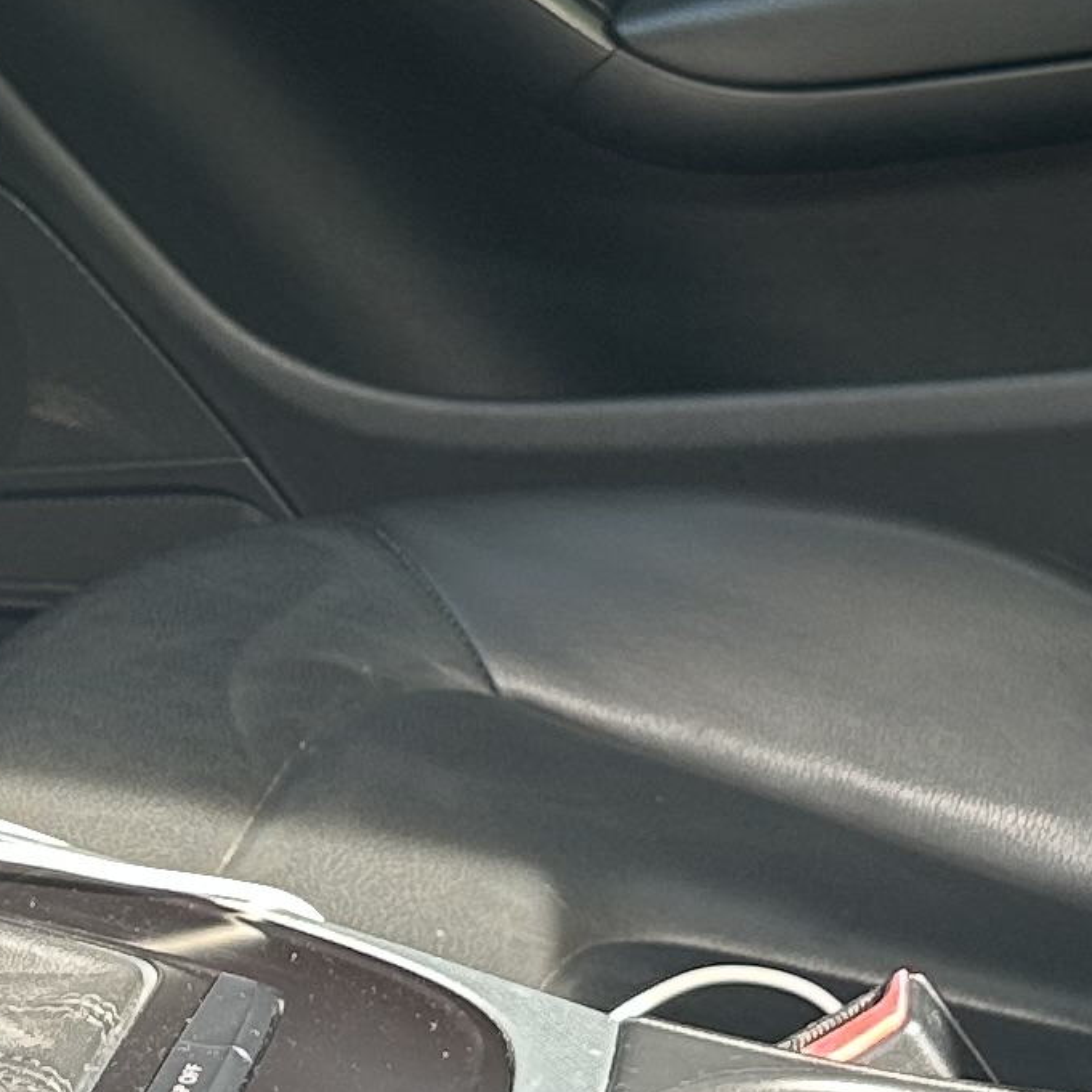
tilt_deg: -19.4
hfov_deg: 12.8
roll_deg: +4.4
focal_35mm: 136
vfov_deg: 12.8
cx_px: 284
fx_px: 4854
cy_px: 637
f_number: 1.5
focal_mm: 5.7
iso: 64
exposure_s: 1/121
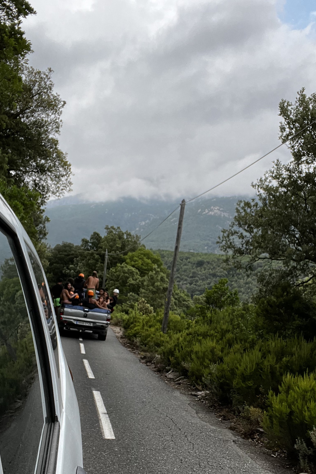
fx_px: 553
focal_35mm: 42
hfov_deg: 31.6
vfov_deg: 45.8
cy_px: 311
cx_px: 216
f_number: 2.2
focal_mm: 2.71
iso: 25
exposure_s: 1/187
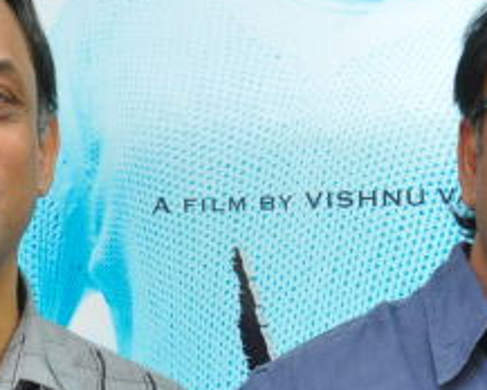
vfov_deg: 10.8
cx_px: 368
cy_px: 531
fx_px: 2008
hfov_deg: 13.8
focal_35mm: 139
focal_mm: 21
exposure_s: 1/60
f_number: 5.6
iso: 800
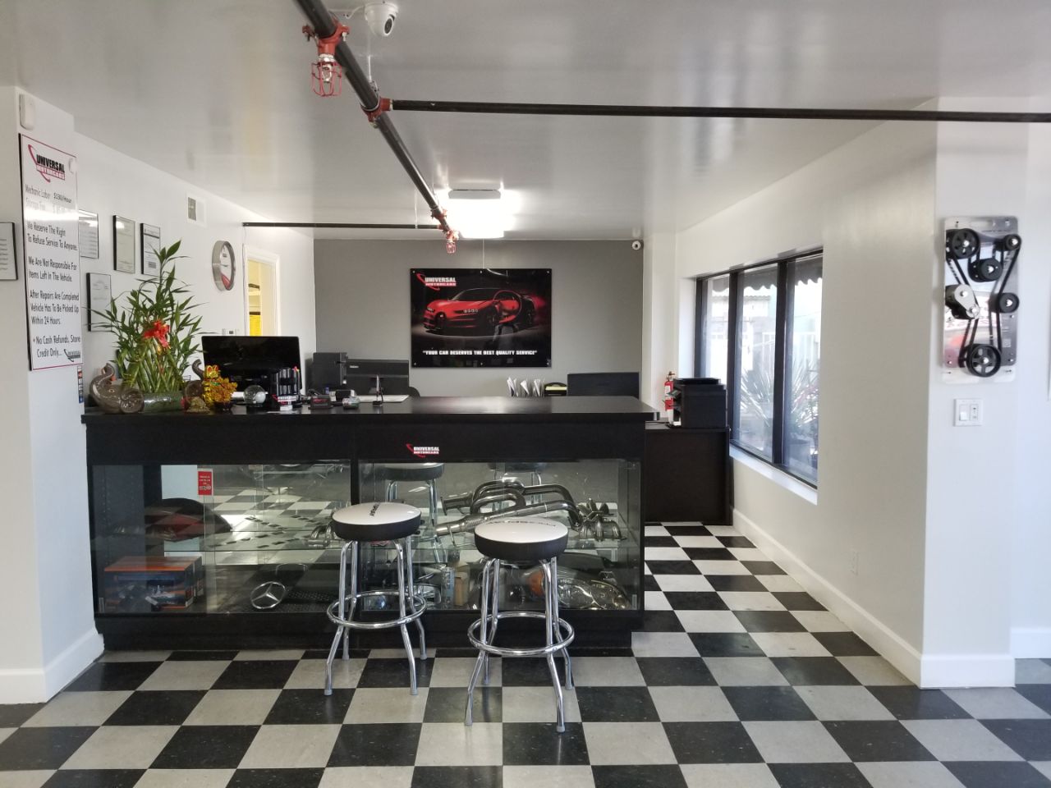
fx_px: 789
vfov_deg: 53.1
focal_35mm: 26
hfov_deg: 67.3
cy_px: 394
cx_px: 526
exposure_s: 1/40
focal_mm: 4.25
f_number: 1.7
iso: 160
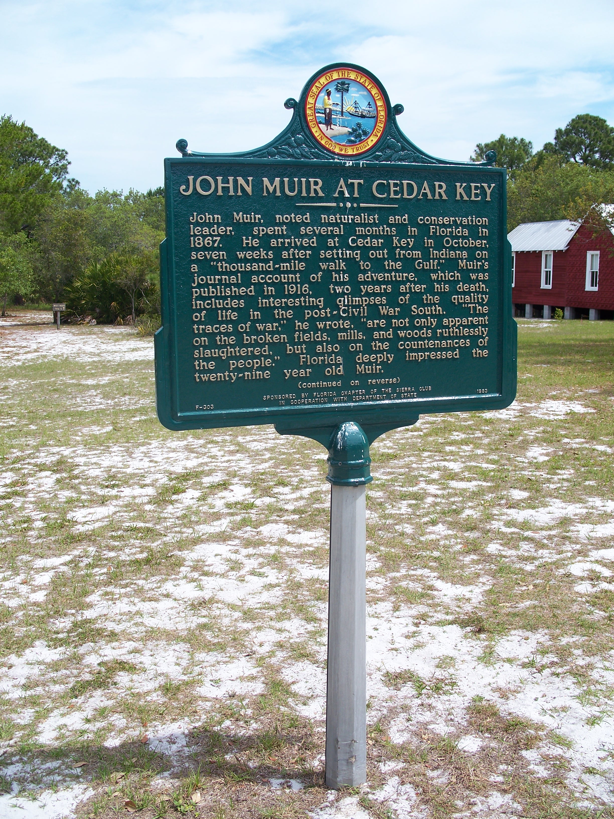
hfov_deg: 38.7
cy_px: 410
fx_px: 875
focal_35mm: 37
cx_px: 307
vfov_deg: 50.1
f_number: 4
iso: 64
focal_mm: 7.8
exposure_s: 1/500
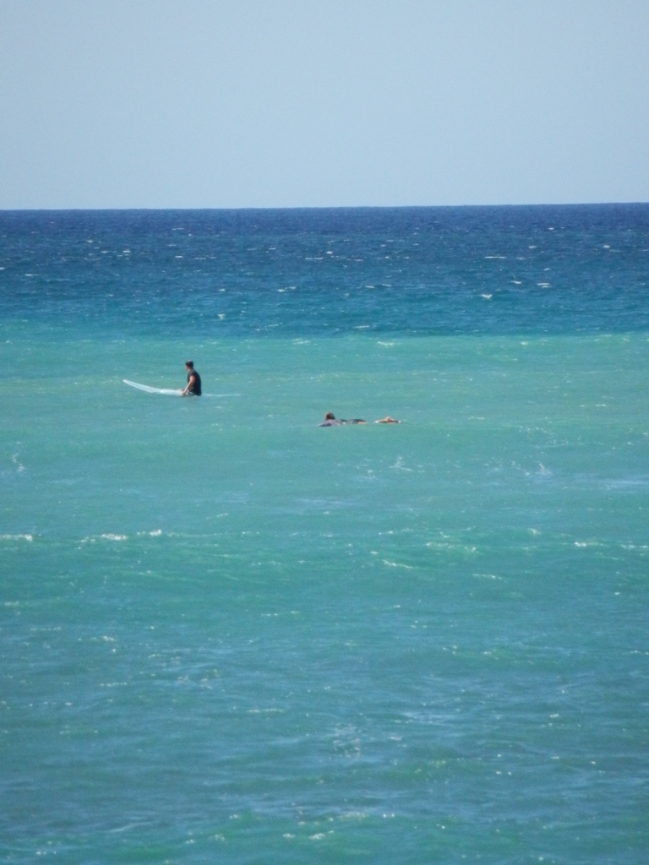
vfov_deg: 3.3
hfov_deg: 2.5
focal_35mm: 600
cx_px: 324
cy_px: 432
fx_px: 14999
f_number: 6.9
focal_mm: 108
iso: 1000
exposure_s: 1/500
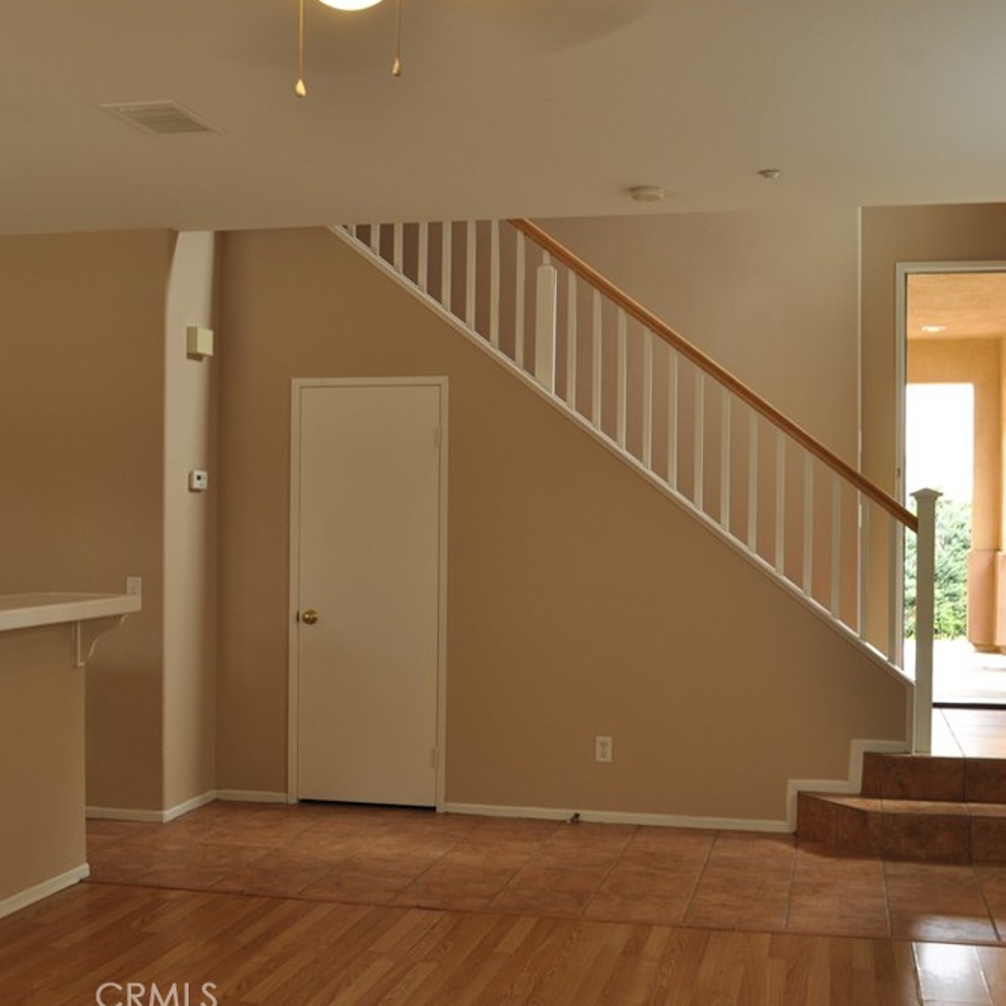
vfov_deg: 39.2
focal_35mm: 43
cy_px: 505
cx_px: 508
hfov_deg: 39.2
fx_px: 1414
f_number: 8
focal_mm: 22
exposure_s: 1/15
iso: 200
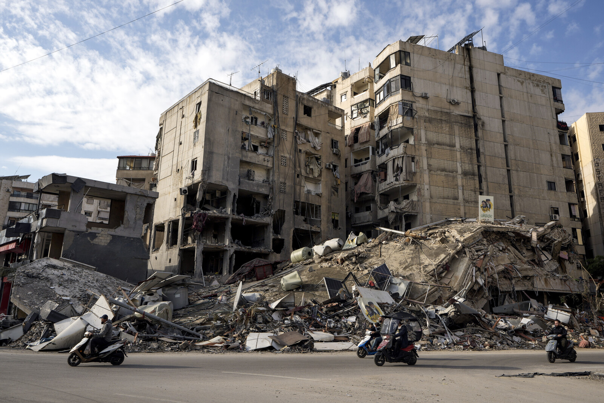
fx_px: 386
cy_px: 202
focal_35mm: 23
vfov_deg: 55.1
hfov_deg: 76.1
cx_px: 302
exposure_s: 1/500
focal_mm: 23
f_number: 8
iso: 200
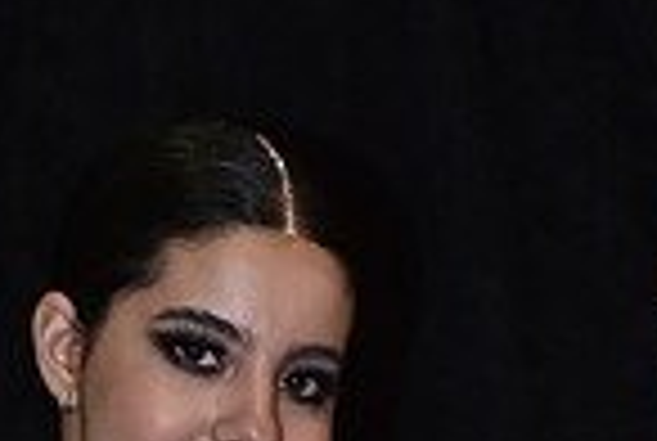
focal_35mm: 309
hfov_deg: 6.6
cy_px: 909
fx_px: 5651
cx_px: 551
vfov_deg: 4.4
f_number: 4.5
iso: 1600
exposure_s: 1/250
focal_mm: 78
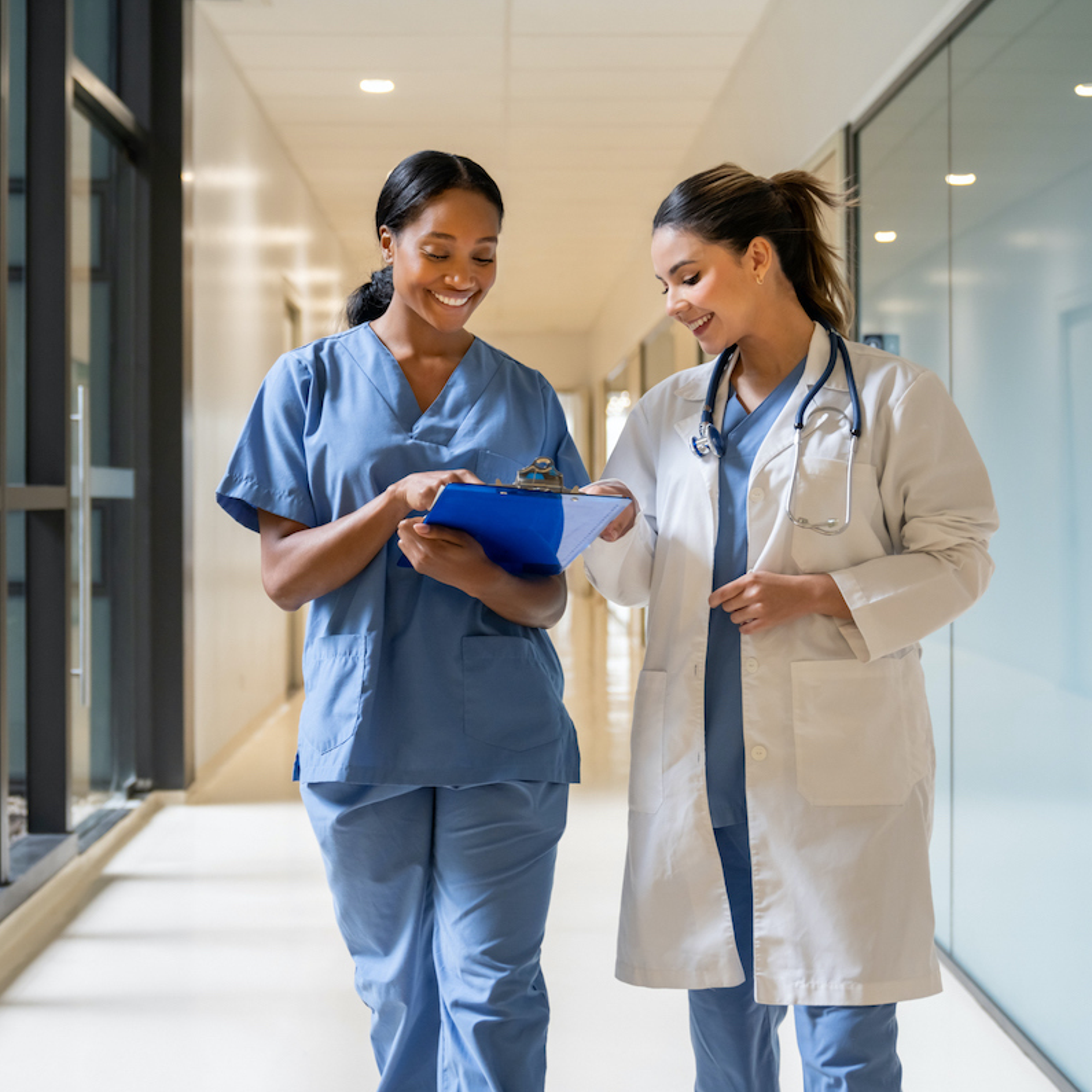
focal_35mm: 50
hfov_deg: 34.0
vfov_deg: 34.0
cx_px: 497
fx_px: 1785
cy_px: 548
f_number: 2.8
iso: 800
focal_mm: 39
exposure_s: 1/125
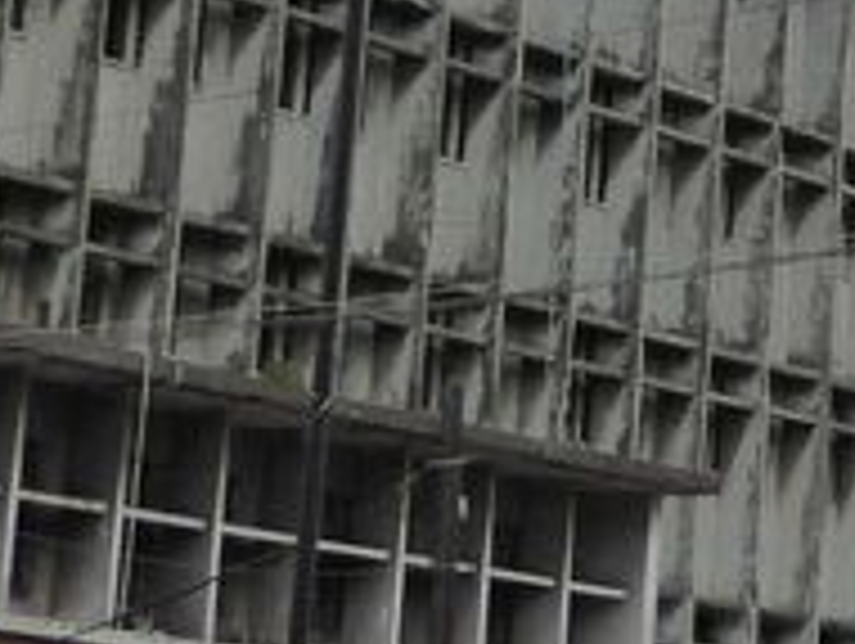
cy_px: -563
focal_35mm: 223
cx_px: 1305
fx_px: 5515
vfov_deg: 6.5
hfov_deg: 8.6
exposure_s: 1/800
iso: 160
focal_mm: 9
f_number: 4.5
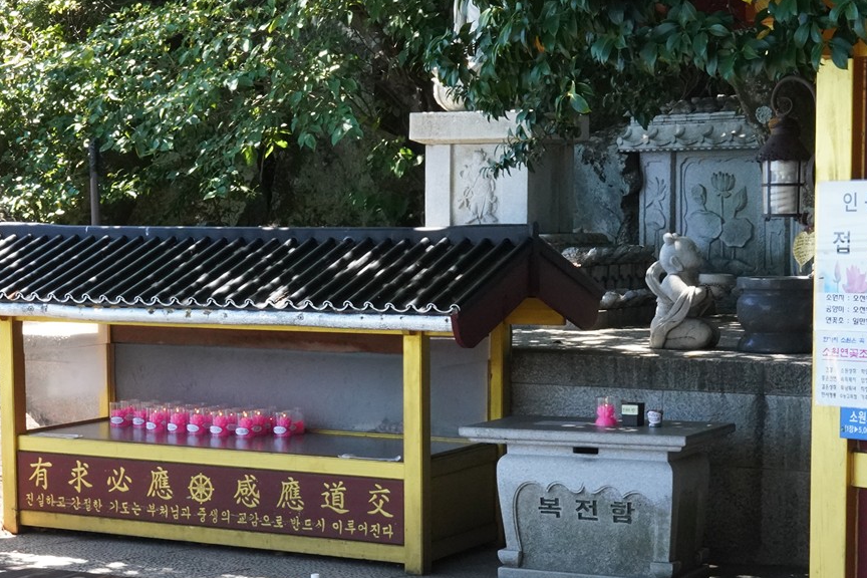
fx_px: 1951
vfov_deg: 16.8
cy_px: 391
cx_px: 375
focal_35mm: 81
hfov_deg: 25.0
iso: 3200
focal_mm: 35
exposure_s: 1/100
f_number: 20
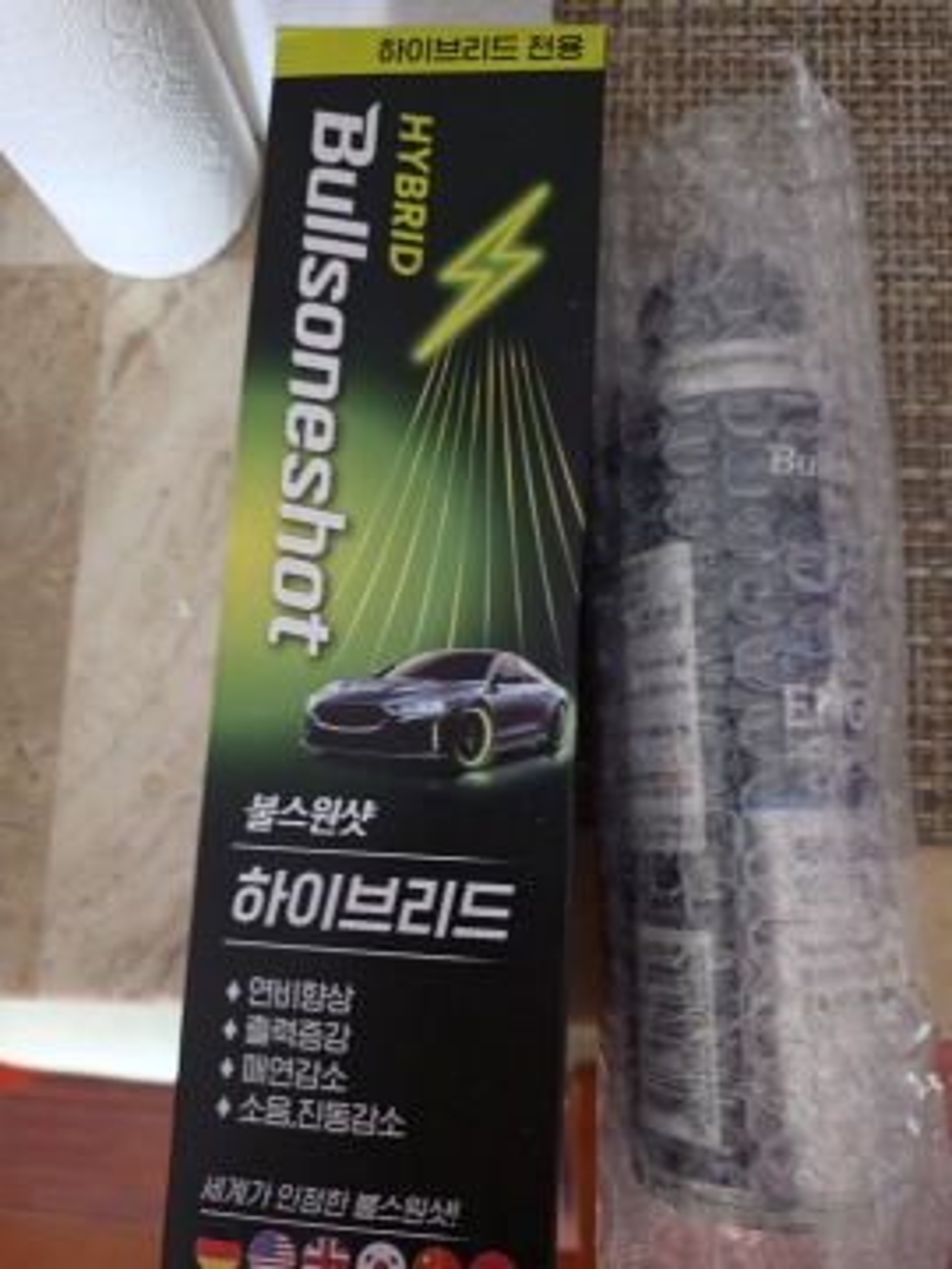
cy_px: 634
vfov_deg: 73.9
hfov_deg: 58.9
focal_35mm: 23
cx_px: 476
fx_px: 843
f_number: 1.7
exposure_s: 1/12
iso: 800
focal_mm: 6.25
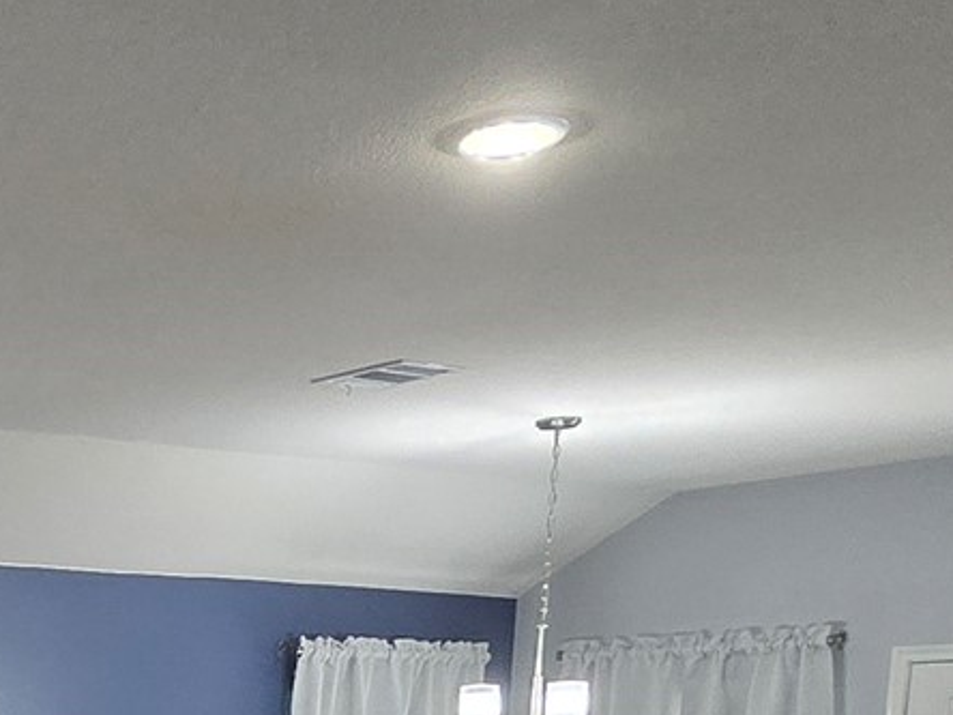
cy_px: 1097
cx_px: -290
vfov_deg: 20.6
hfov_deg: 27.0
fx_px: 1652
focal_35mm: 60
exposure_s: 1/60
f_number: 2.2
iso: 320
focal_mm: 2.2
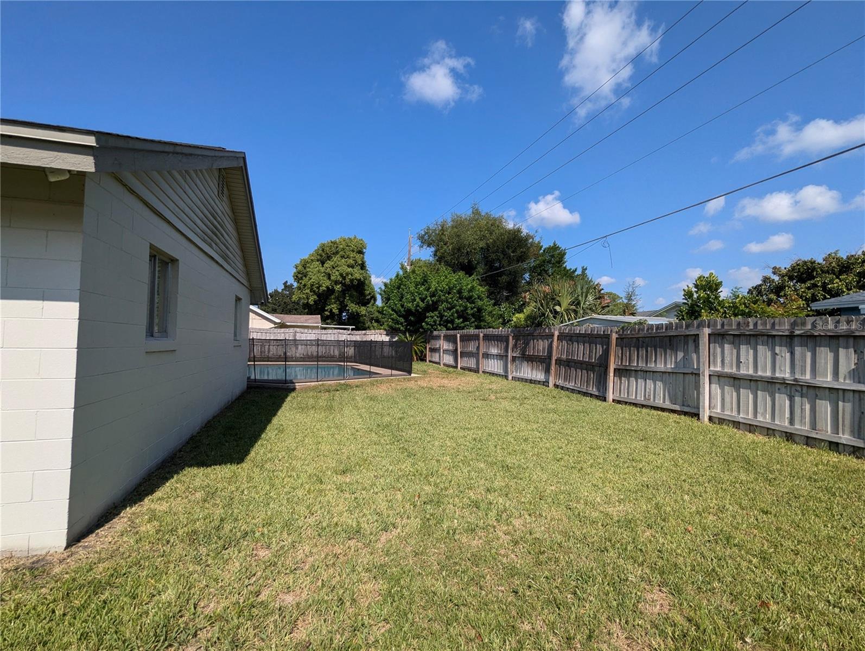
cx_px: 432
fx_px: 400
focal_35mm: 16
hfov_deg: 94.4
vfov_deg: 78.2
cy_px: 326
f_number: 2.2
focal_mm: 2.35
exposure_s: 1/2000
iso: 49
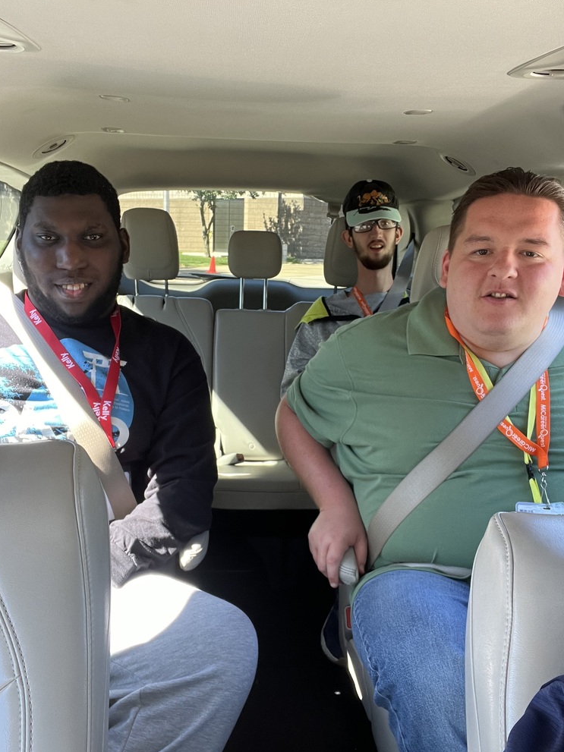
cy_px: 379
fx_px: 674
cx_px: 285
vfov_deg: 58.4
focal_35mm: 31
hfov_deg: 45.4
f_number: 2.2
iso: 100
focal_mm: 2.71
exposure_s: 1/95
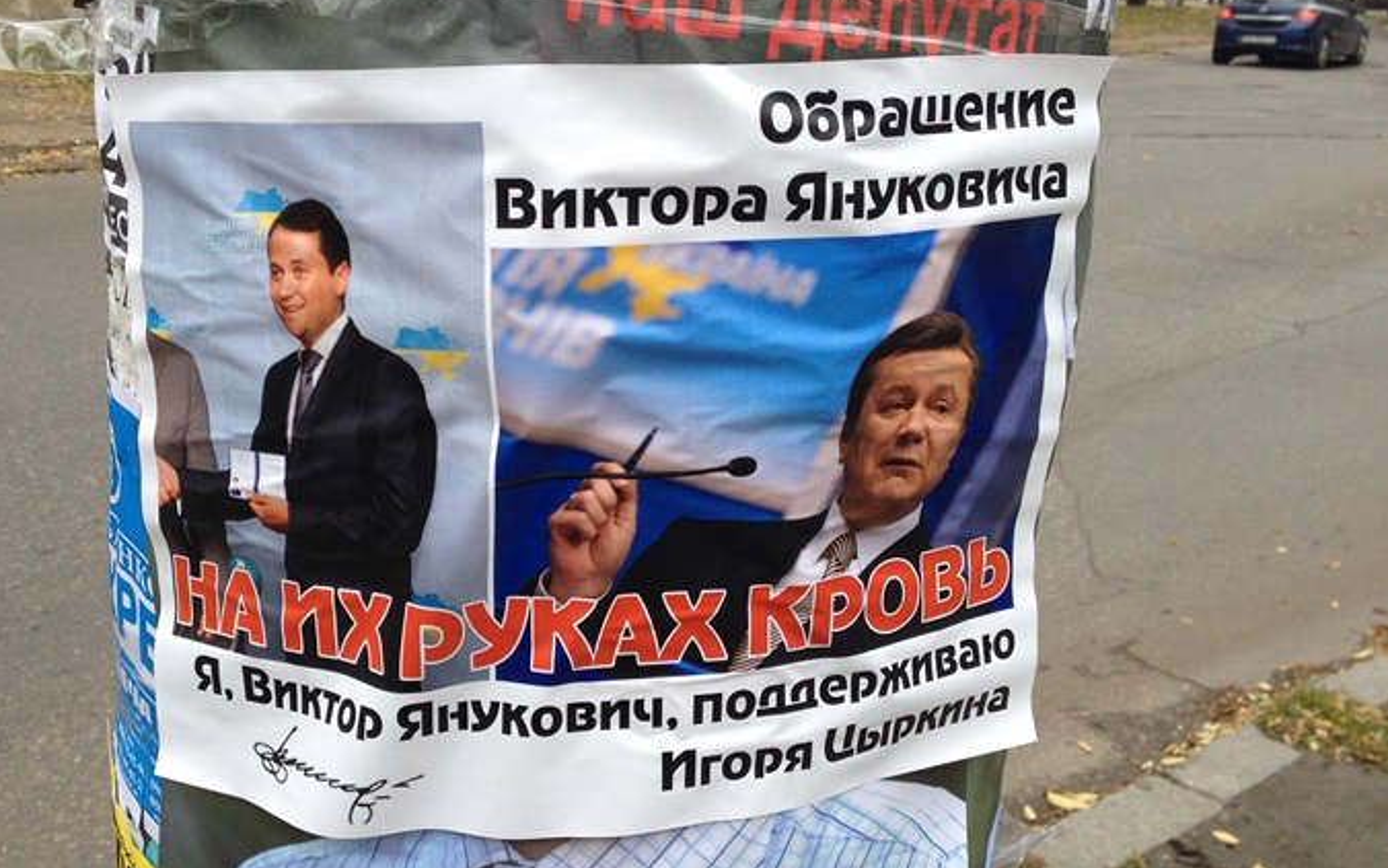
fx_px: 1665
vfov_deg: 29.2
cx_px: 584
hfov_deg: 45.1
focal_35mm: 44
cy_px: 405
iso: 50
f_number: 2.4
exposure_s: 1/201
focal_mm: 4.28
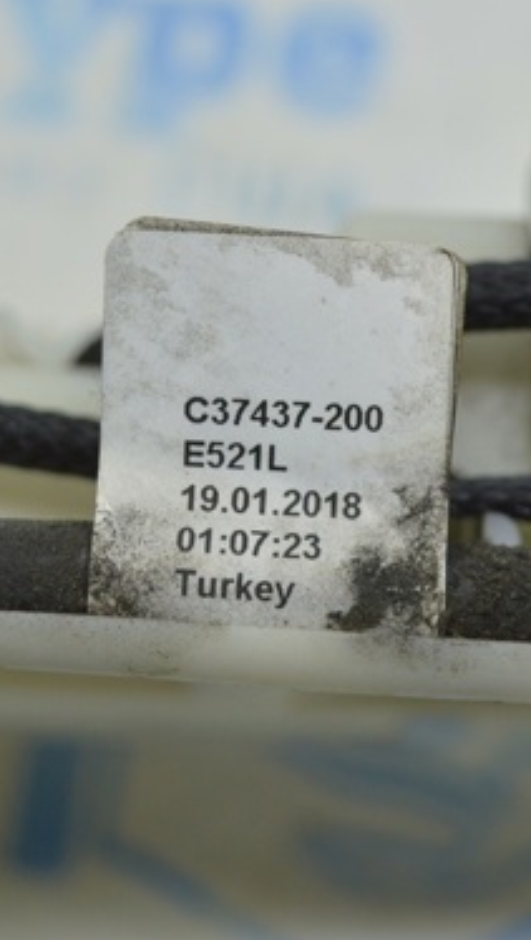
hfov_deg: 12.9
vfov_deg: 22.7
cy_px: 434
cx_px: 272
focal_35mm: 94
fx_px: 2345
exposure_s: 1/50
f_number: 4.5
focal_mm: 35
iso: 400
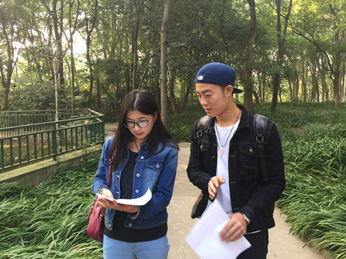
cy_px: 130
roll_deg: +0.4
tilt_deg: -5.8
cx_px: 173
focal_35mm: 29
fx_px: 290
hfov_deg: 61.7
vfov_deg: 48.2
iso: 40
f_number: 2.2
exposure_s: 1/33
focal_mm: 4.15
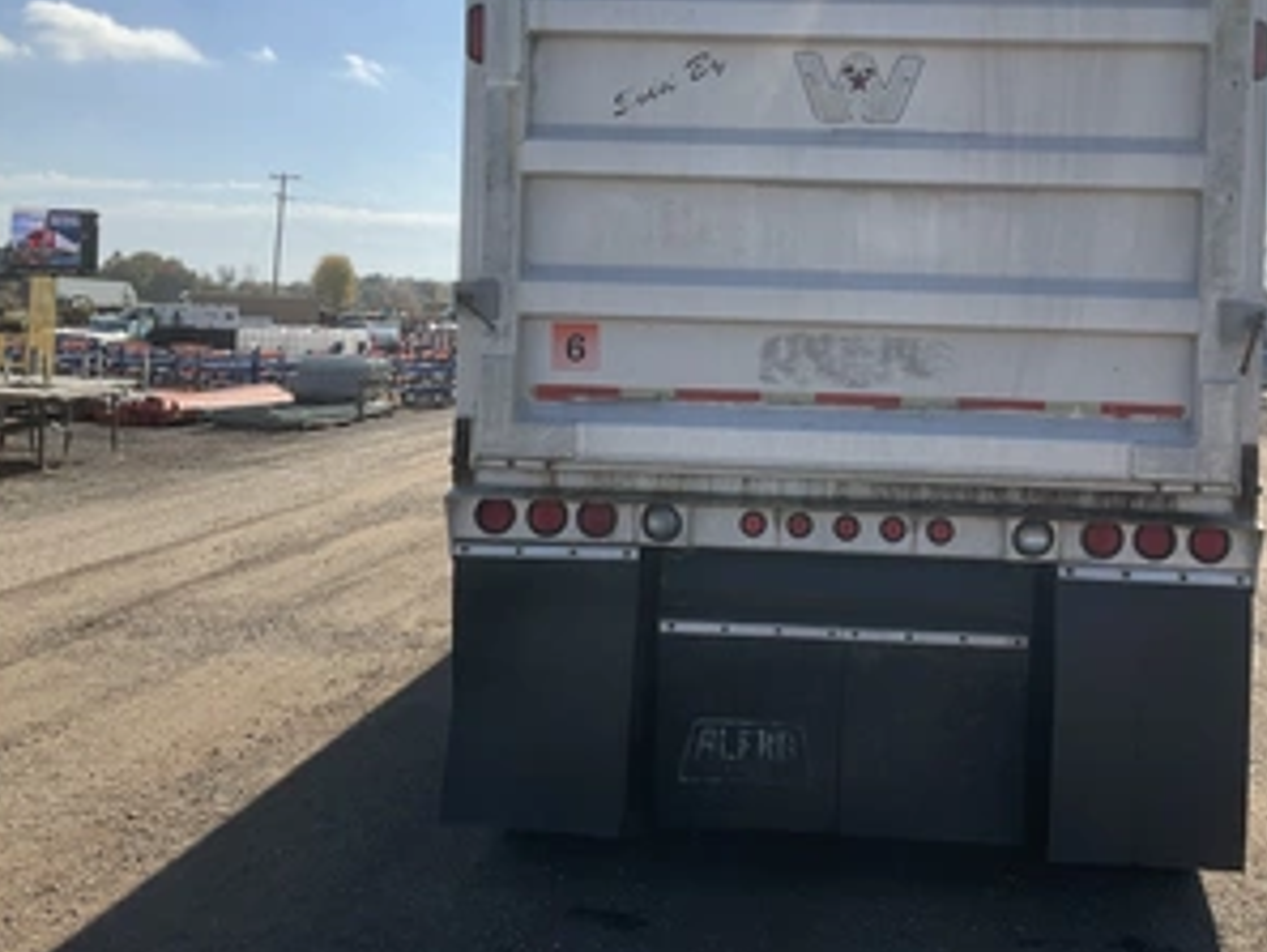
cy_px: 342
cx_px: 823
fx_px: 1428
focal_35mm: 39
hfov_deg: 47.2
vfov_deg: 36.6
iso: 25
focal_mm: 3
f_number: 1.8
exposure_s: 1/2320
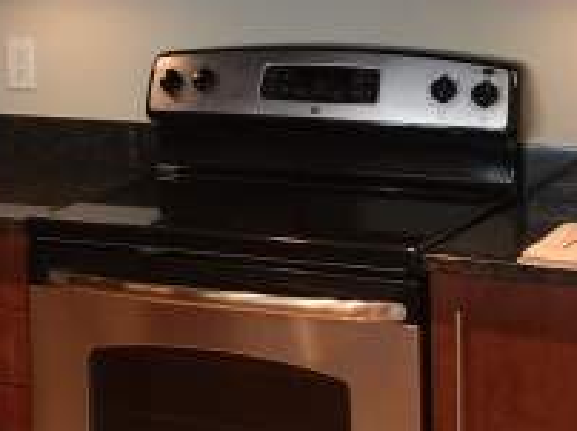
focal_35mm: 115
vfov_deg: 12.7
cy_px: 11
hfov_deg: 16.4
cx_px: -123
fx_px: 1915
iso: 40
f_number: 2.2
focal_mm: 4.15
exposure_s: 1/30
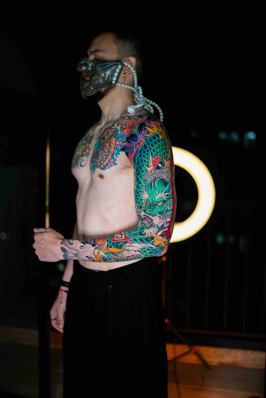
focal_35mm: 35
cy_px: 199
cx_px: 133
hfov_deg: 37.9
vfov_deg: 54.4
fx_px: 388
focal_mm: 35
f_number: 1.4
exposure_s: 1/125
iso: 200
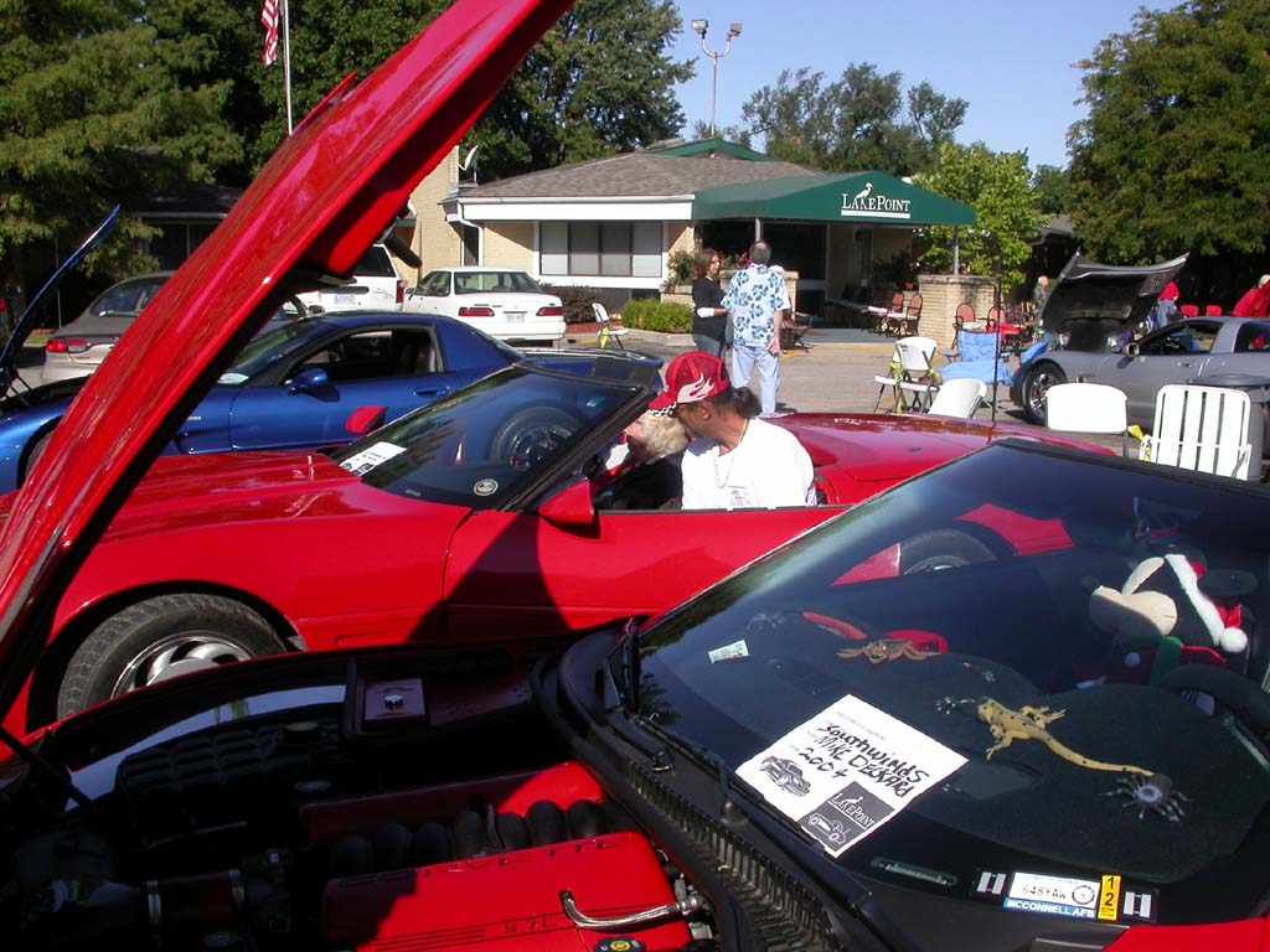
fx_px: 1394
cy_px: 476
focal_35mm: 38
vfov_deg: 37.7
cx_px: 635
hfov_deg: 49.0
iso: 100
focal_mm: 7.85
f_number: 7.5
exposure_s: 1/357
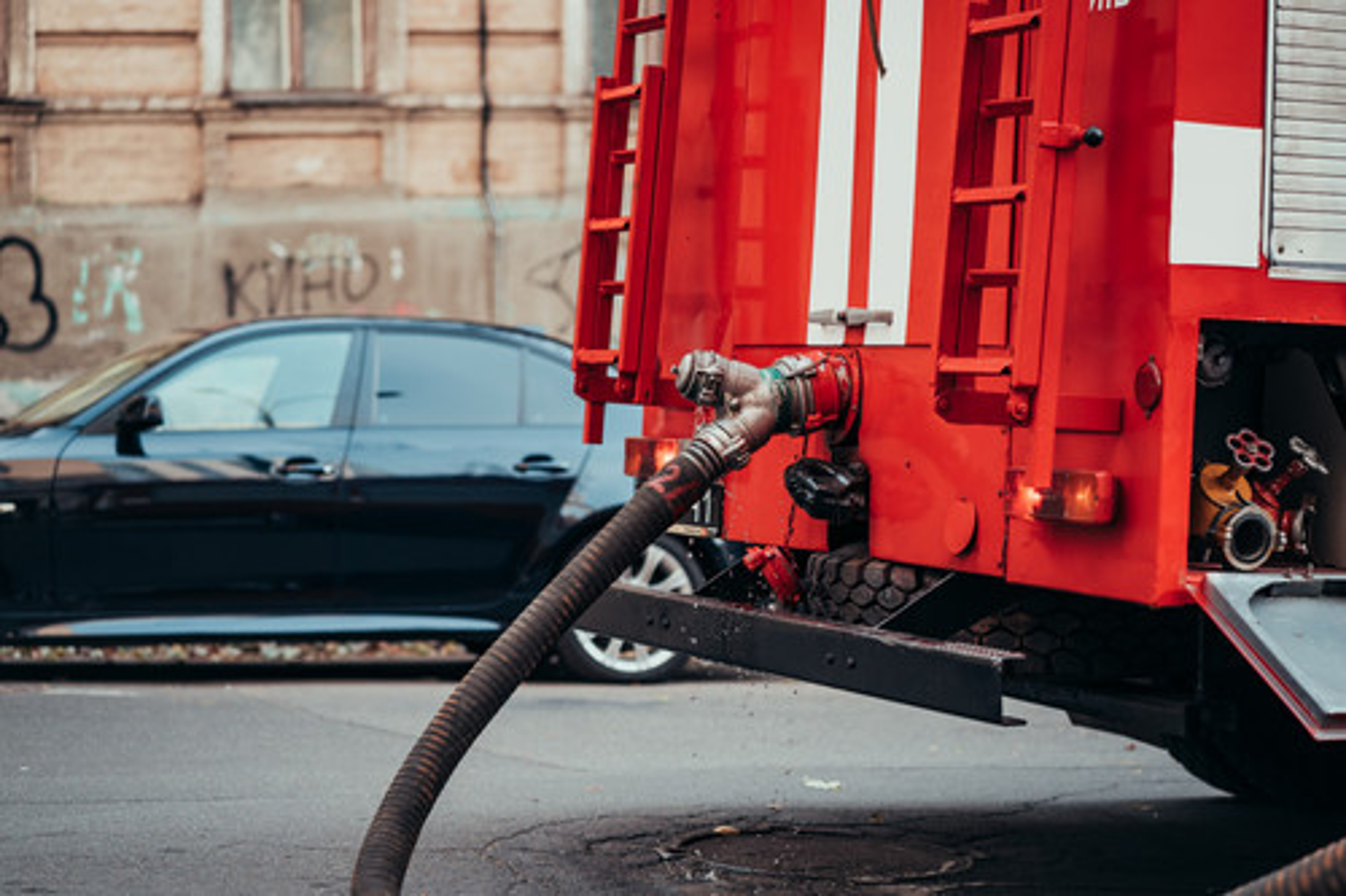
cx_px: 673
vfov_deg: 16.1
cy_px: 448
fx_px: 3177
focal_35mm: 85
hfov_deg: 23.9
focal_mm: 85
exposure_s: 1/1000
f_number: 2.8
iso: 500
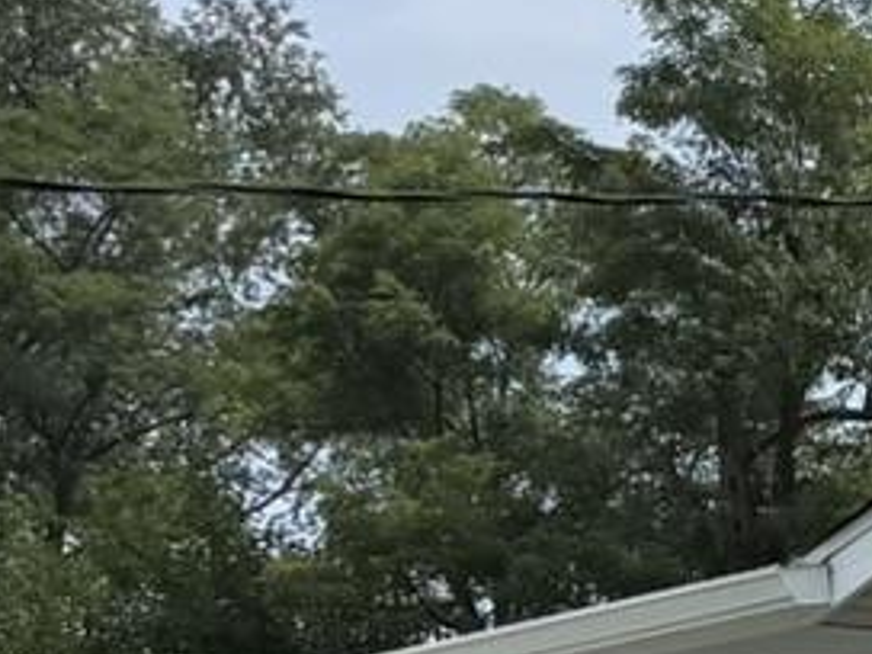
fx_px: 4560
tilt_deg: +3.6
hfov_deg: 8.7
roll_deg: +1.8
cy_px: 955
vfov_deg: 8.1
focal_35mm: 181
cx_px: 2780
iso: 80
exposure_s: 1/6711
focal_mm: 6.76
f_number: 1.78
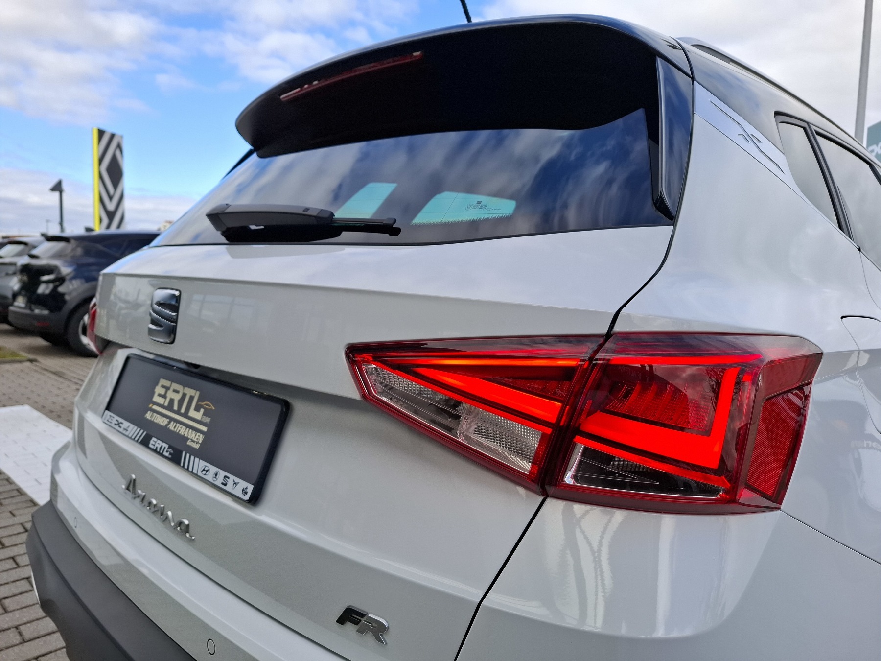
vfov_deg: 58.9
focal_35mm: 23
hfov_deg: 73.9
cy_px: 330
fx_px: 585
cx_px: 440
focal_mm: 5.54
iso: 50
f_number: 1.8
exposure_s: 1/1092
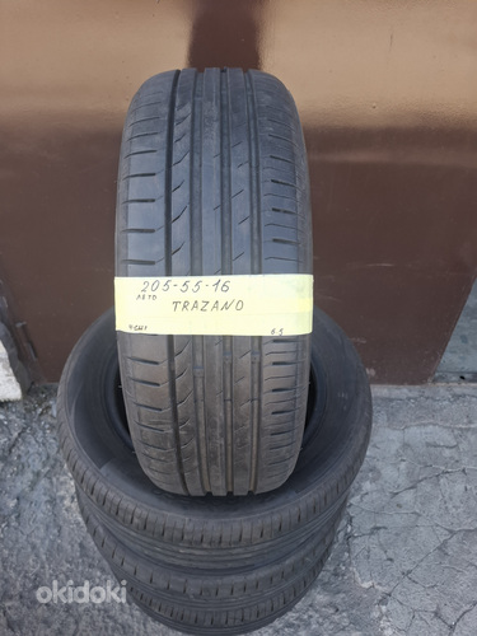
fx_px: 423
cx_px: 238
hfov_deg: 58.9
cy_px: 318
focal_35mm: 23
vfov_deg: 73.9
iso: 50
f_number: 1.8
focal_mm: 5.54
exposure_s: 1/120
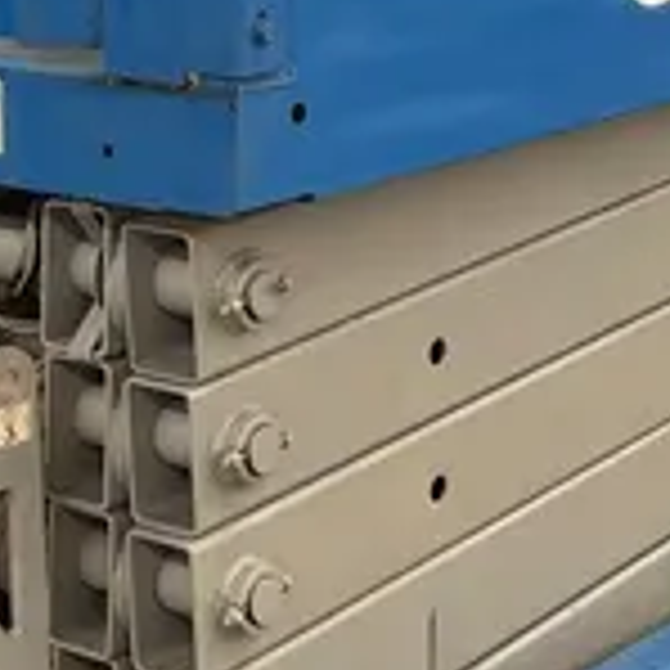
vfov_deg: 15.2
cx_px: 436
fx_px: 2474
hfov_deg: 15.4
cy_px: 25
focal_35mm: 113
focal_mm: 5.1
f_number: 1.6
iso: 80
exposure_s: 1/60
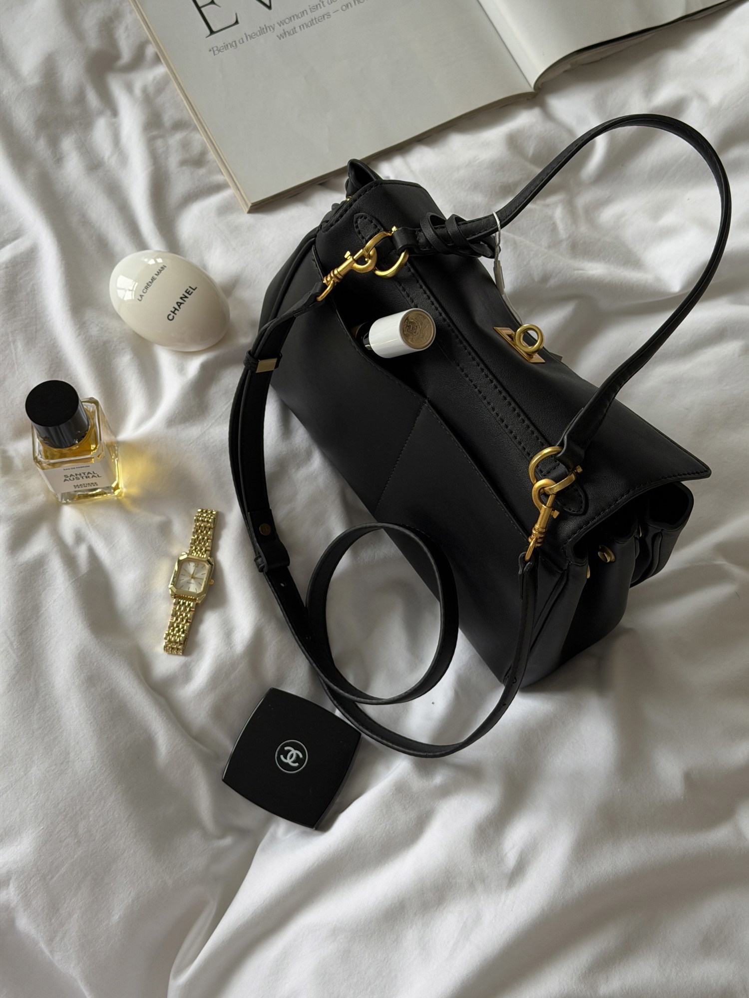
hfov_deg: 30.3
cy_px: 499
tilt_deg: -70.5
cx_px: 374
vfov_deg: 39.7
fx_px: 1385
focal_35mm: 48
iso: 160
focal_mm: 6.76
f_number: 1.78
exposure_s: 1/60
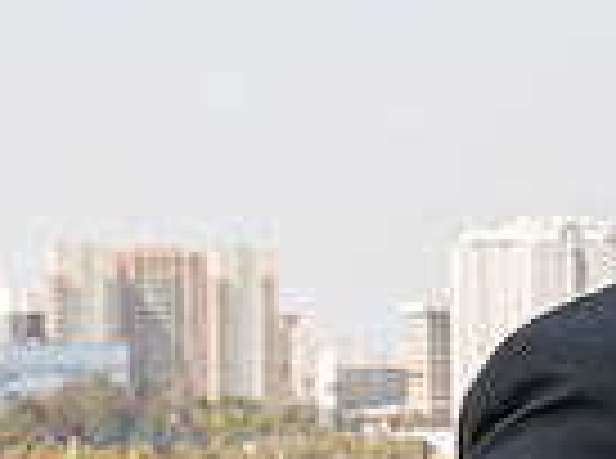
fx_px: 4348
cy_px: 583
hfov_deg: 7.9
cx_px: 935
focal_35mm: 245
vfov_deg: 6.0
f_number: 9
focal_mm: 60
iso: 200
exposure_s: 1/200
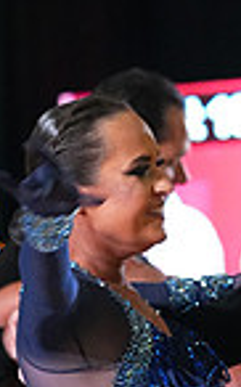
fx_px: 5360
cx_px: 359
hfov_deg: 2.6
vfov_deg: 4.1
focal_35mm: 509
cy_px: 554
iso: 8000
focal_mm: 126
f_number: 5
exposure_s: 1/400
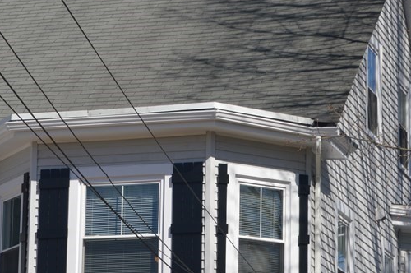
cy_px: 176
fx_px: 1927
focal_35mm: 169
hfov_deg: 12.2
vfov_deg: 8.1
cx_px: 174
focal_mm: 55
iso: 100
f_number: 8
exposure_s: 1/320
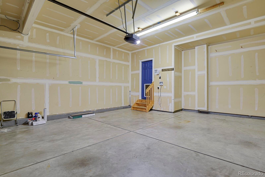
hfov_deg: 93.3
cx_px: 132
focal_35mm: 17
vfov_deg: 70.4
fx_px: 125
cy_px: 88
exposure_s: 8
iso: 250
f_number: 8
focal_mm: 17
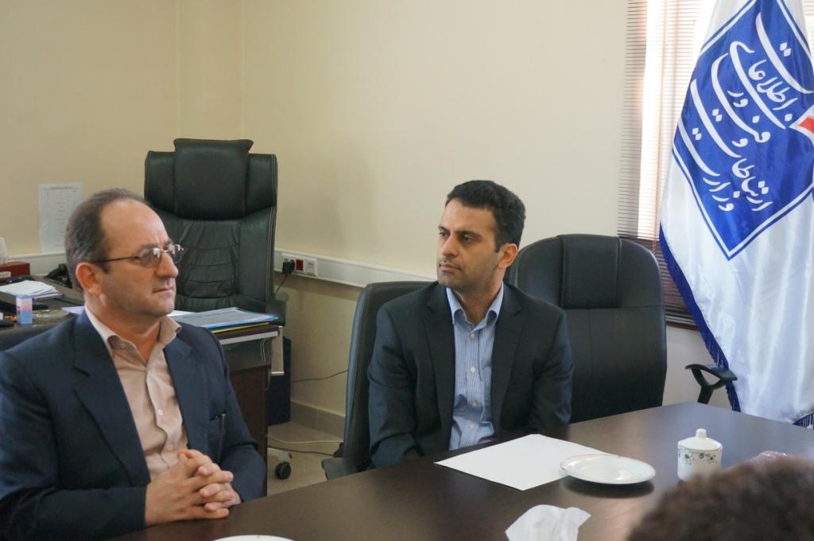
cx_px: 407
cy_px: 270
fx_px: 1219
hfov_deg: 36.9
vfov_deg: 25.0
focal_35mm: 54
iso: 3200
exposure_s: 1/100
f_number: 5.6
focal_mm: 36
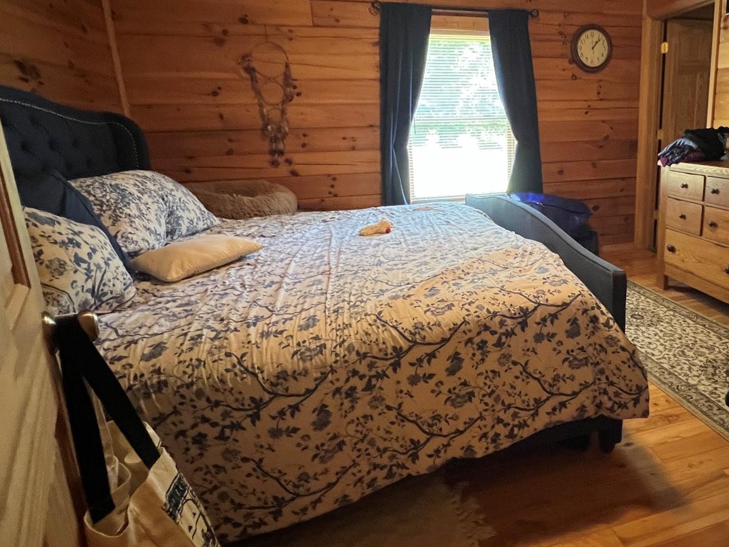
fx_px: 442
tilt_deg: -12.4
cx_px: 504
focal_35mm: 21
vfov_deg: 63.2
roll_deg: +1.7
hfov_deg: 75.7
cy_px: 236
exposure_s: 1/60
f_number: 1.8
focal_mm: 1.57
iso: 640
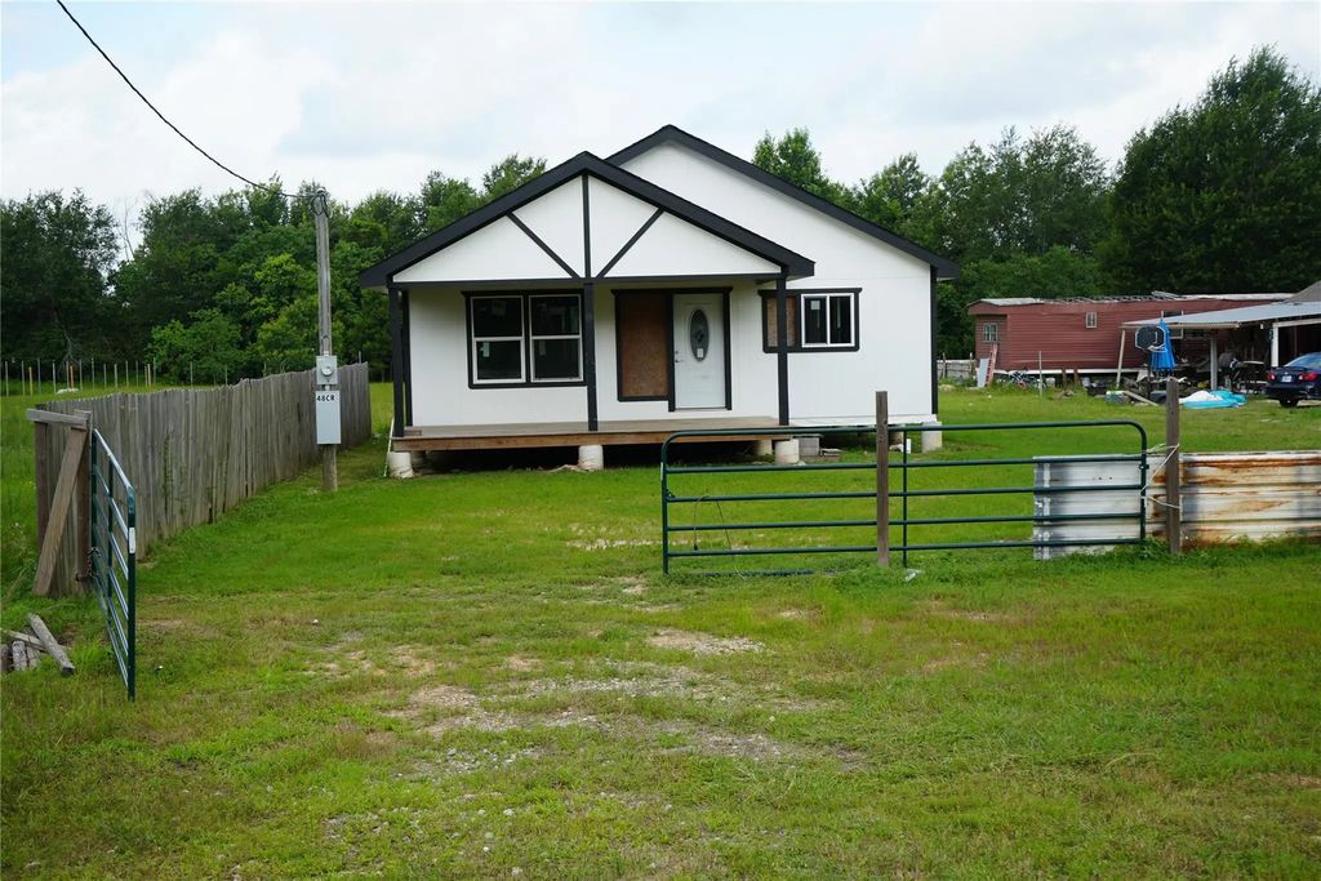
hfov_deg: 44.5
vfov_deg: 30.5
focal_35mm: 44
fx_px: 1615
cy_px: 440
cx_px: 660
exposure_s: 1/100
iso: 100
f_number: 8
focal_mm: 44
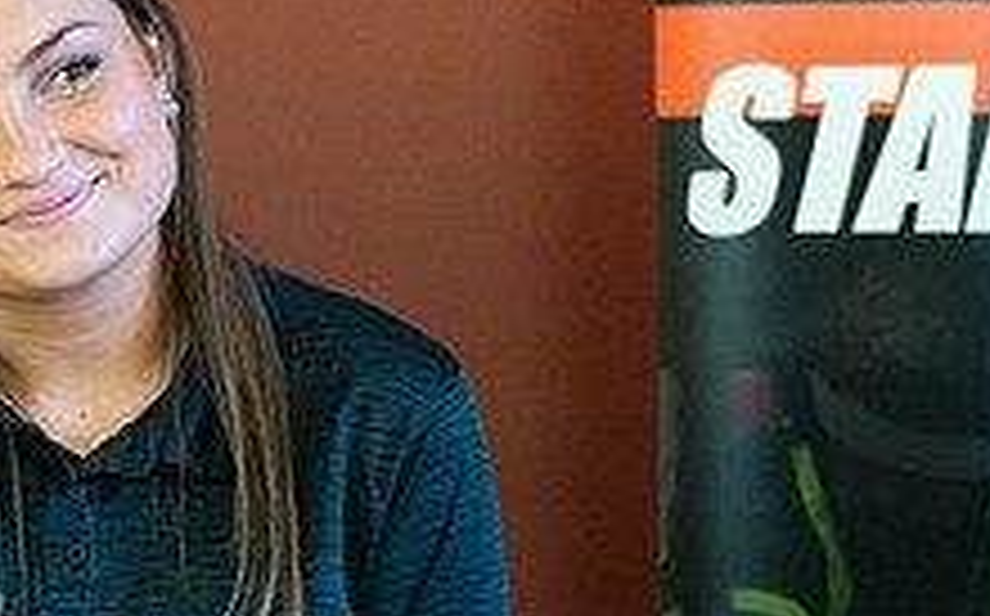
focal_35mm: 242
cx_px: 148
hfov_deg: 8.7
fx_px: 6523
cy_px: 272
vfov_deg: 5.4
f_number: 2.8
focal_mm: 90
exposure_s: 1/640
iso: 12800
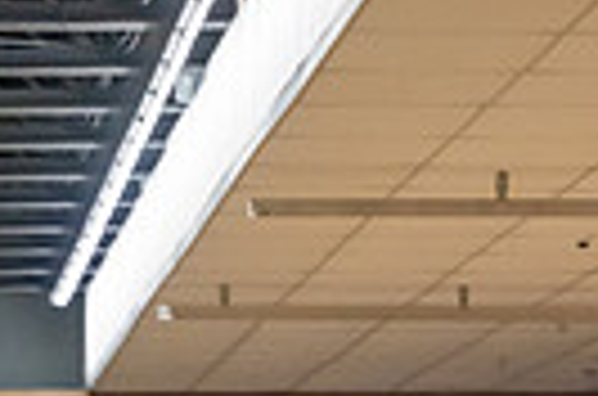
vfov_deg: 3.3
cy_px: 958
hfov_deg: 5.1
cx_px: 553
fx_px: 6745
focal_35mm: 407
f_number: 3.5
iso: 4000
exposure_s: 1/800
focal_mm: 120
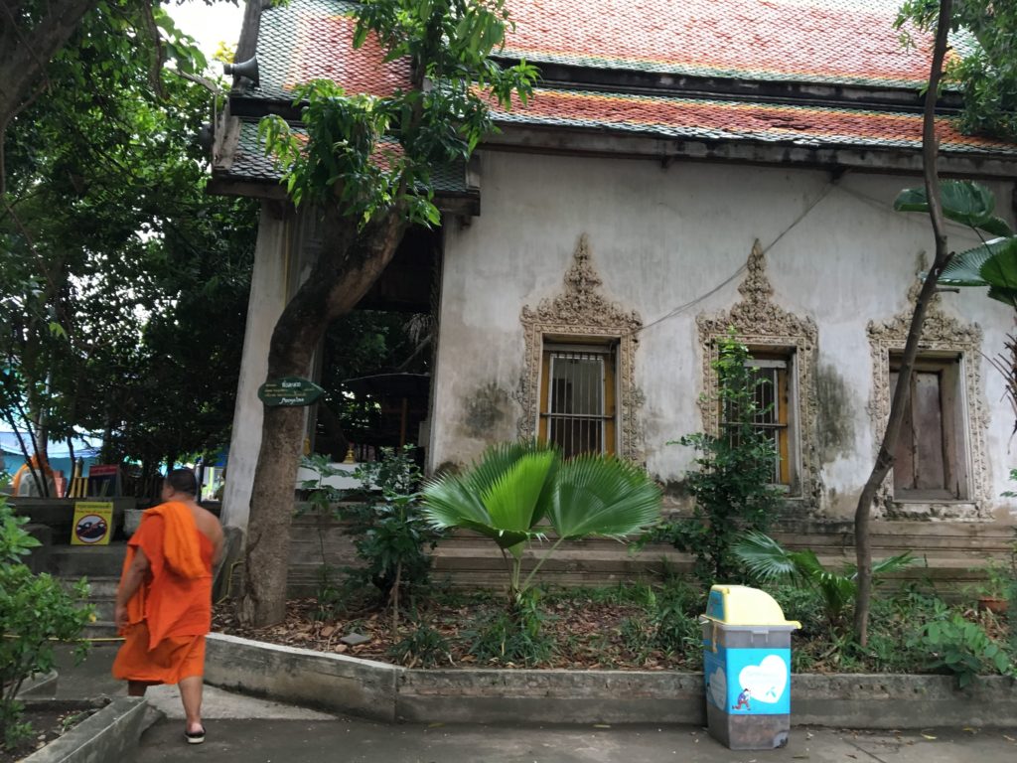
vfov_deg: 48.2
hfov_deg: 61.7
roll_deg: -1.2
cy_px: 382
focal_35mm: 29
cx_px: 508
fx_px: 852
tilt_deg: +8.9
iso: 125
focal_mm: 4.15
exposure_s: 1/33
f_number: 2.2
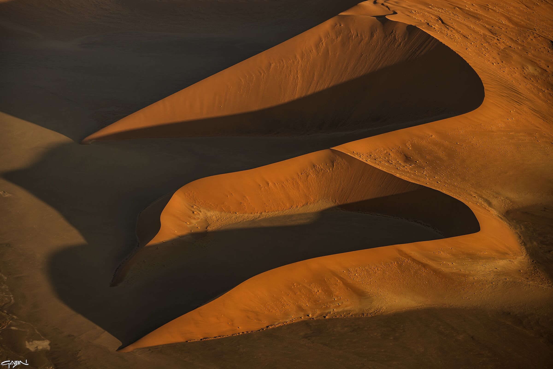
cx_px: 276
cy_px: 184
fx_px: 1690
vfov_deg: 12.5
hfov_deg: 18.6
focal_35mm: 110
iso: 160
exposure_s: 1/250
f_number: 5.6
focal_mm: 110
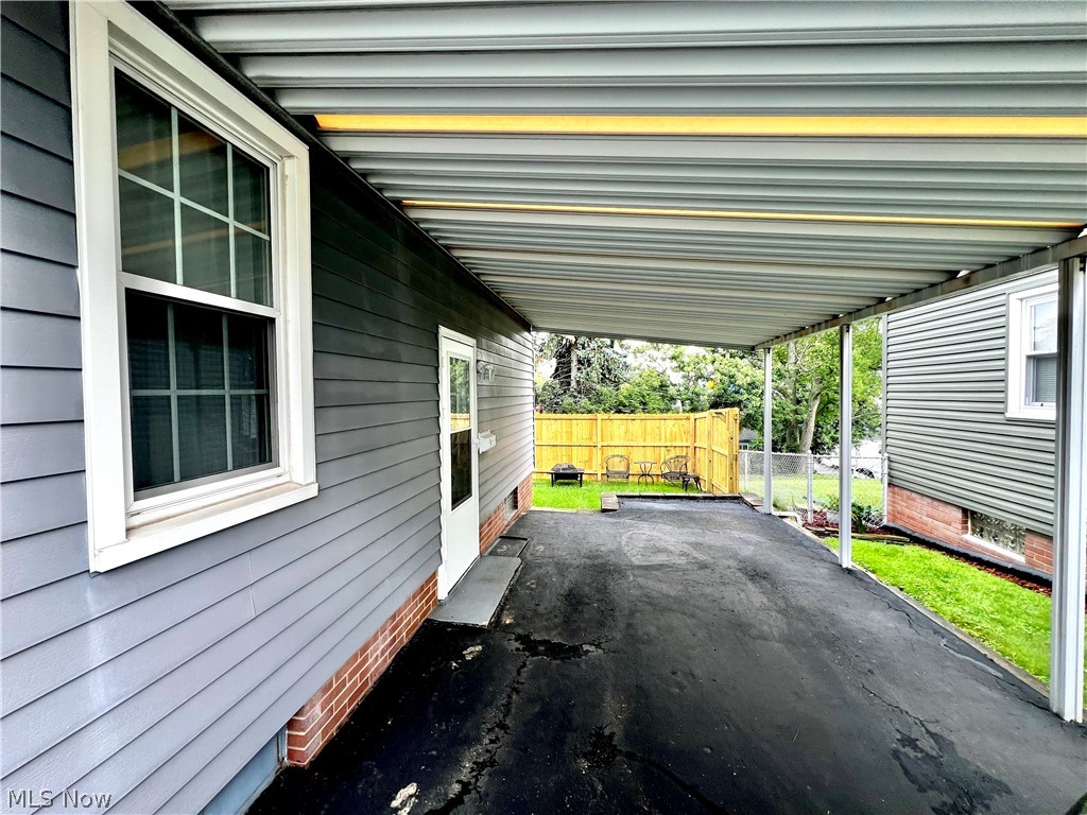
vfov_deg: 89.9
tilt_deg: -0.8
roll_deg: +2.1
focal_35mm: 13
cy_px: 408
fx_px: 408
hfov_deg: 106.2
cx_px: 544
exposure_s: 1/119
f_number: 1.8
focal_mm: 1.57
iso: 32
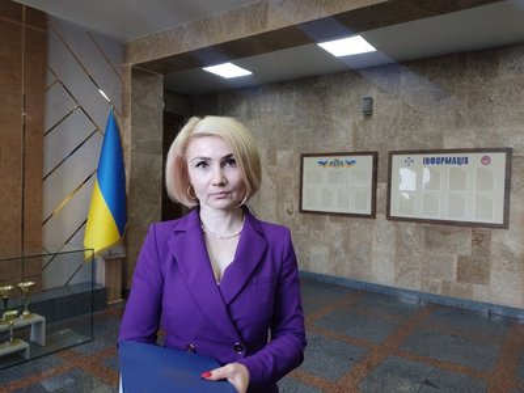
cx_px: 262
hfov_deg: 67.3
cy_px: 196
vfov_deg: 53.1
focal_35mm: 26
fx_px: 394
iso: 252
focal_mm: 4.74
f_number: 1.79
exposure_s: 1/33
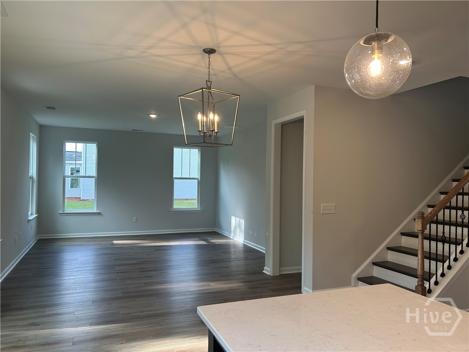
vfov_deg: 53.1
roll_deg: -0.5
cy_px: 176
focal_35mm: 26
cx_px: 234
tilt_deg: +0.4
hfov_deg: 67.3
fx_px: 352
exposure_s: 1/120
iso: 50
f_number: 1.5
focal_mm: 5.7
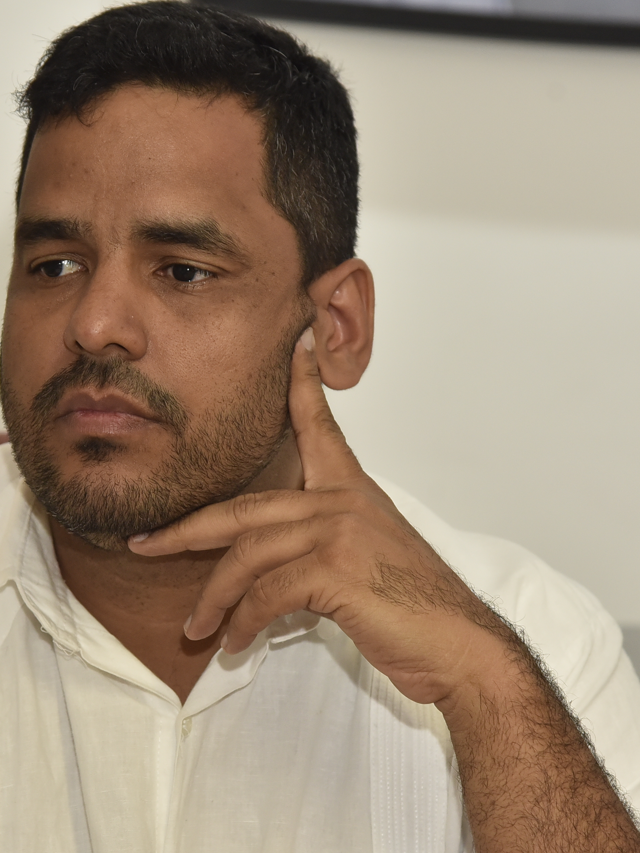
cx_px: 157
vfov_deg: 11.6
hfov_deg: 8.7
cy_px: 377
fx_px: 4215
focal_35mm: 171
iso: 1250
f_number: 6.3
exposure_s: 1/125
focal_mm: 100
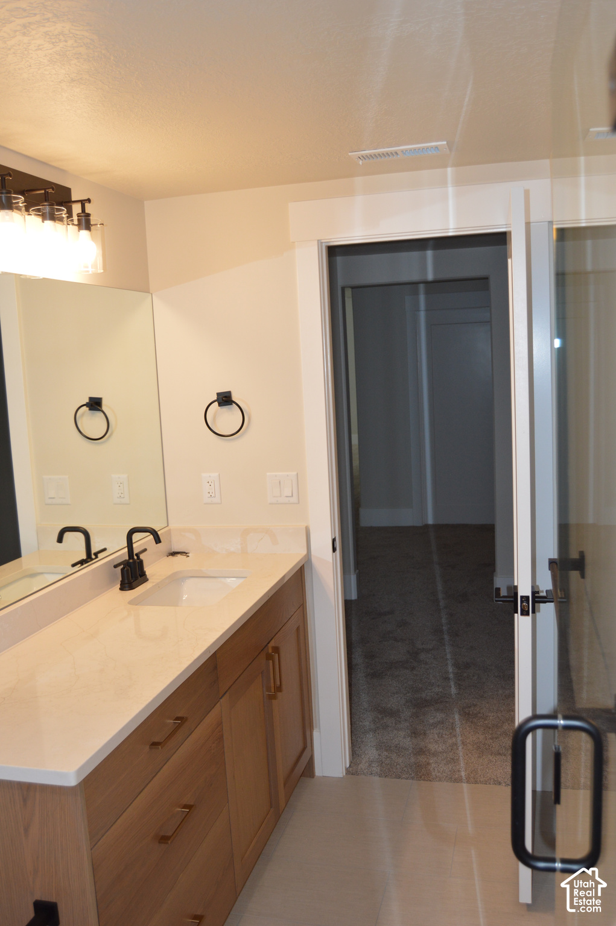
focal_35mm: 30
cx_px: 308
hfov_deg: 43.5
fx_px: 772
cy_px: 463
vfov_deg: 62.0
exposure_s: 1/100
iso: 400
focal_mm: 20
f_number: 4
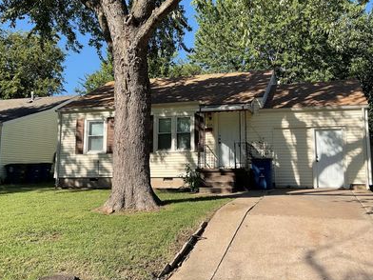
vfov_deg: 38.6
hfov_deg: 50.1
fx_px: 399
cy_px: 120
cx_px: 200
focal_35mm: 37
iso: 16
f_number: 1.8
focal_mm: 3
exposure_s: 1/1250
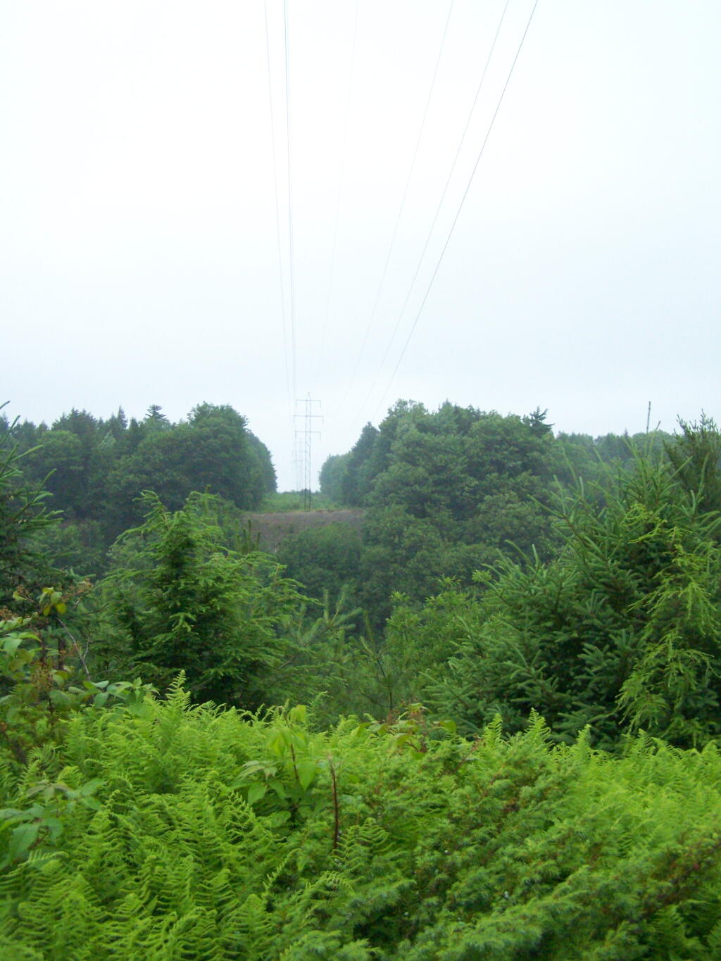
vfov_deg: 49.0
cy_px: 480
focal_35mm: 38
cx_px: 360
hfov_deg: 37.7
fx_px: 1055
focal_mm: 6.3
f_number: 2.8
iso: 400
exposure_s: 1/1000
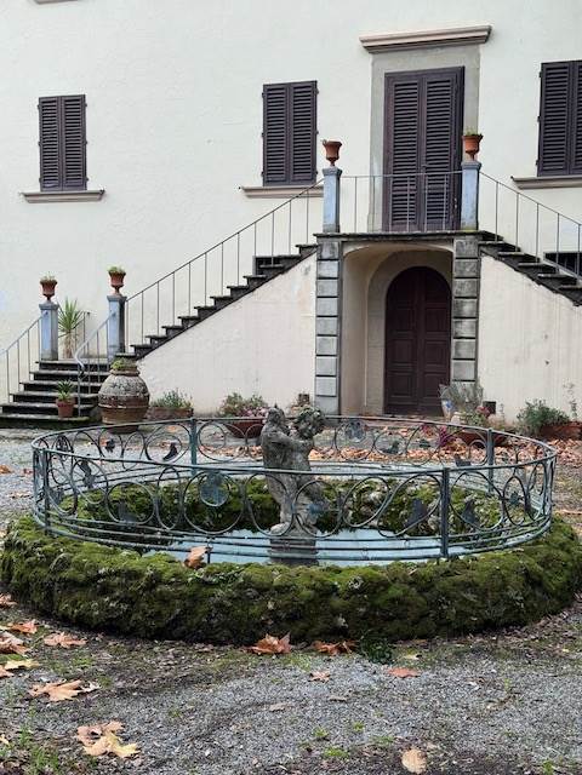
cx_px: 291
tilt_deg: -2.7
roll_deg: -1.0
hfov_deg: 30.3
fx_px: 1076
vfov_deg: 39.7
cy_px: 388
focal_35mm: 48
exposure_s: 1/145
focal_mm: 6.76
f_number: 1.78
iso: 50
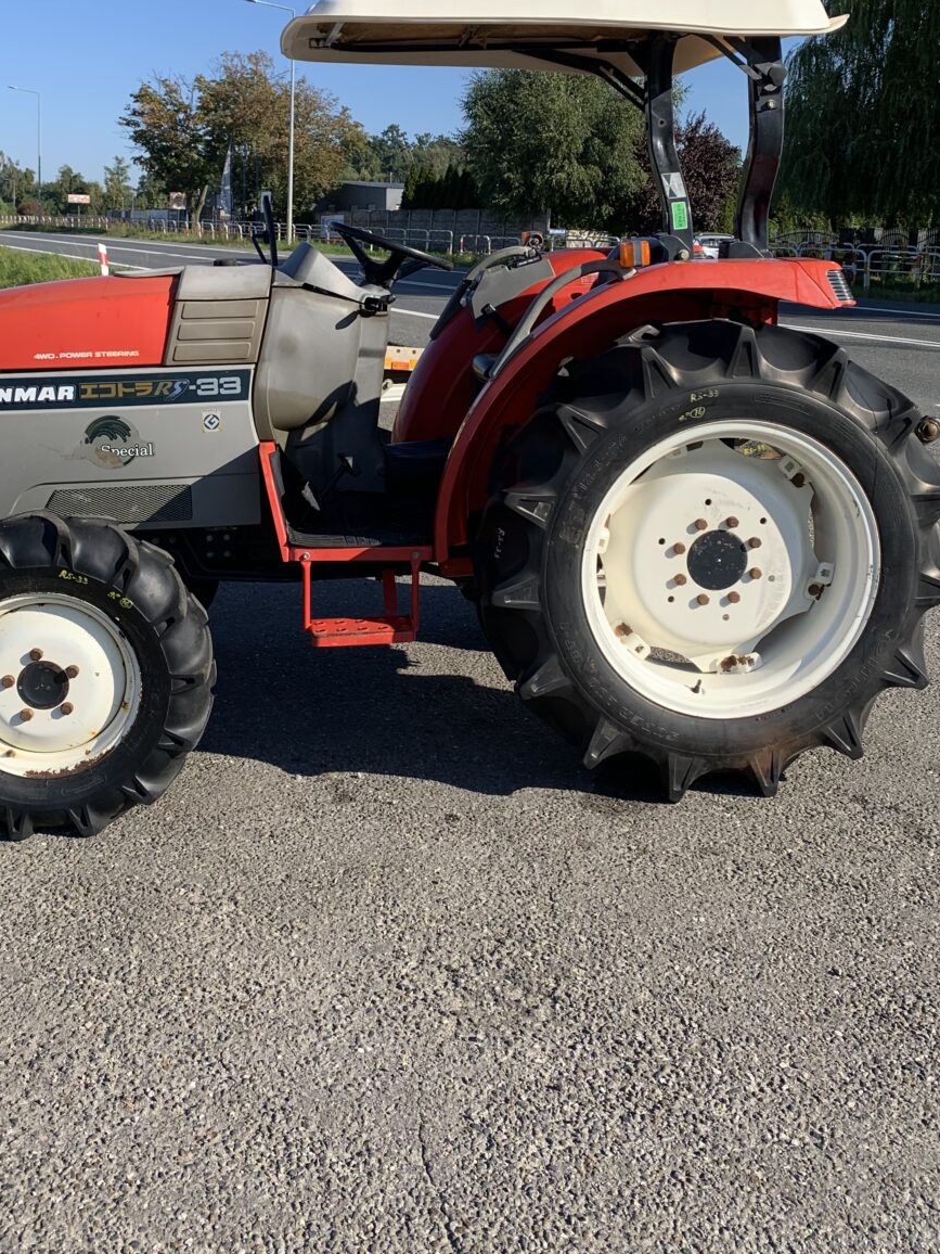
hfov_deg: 39.5
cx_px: 391
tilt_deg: -5.9
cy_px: 397
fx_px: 1303
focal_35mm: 36
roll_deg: -1.1
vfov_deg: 50.2
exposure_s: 1/1634
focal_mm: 4.25
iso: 25
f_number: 1.8
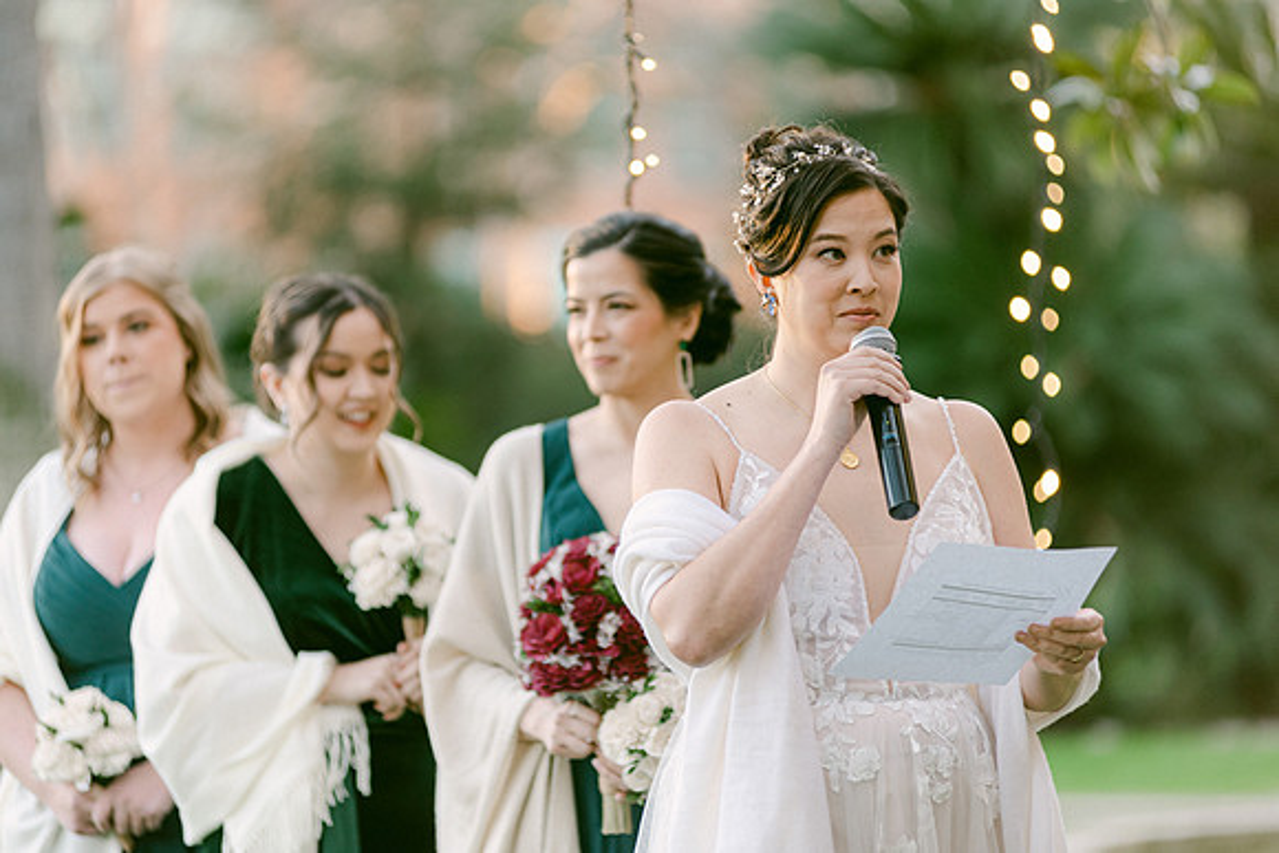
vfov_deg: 6.9
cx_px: 640
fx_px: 7107
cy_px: 426
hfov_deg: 10.3
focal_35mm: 200
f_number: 2.8
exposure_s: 1/125
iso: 450
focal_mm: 200
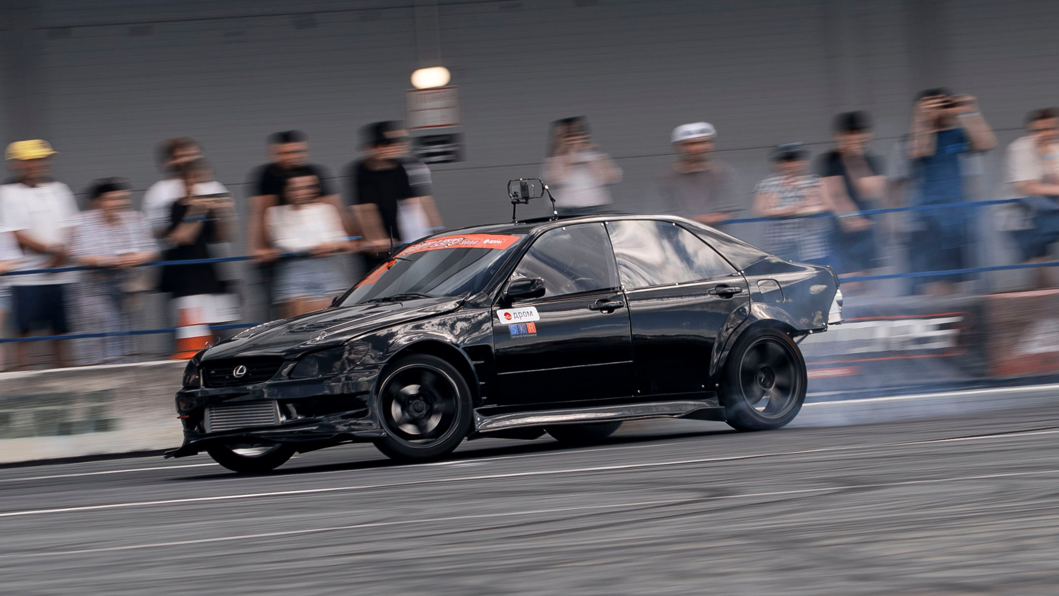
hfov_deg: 5.0
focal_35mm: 431
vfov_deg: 2.8
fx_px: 12108
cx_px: 590
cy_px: 398
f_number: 9
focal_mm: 150
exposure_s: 1/125
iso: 100
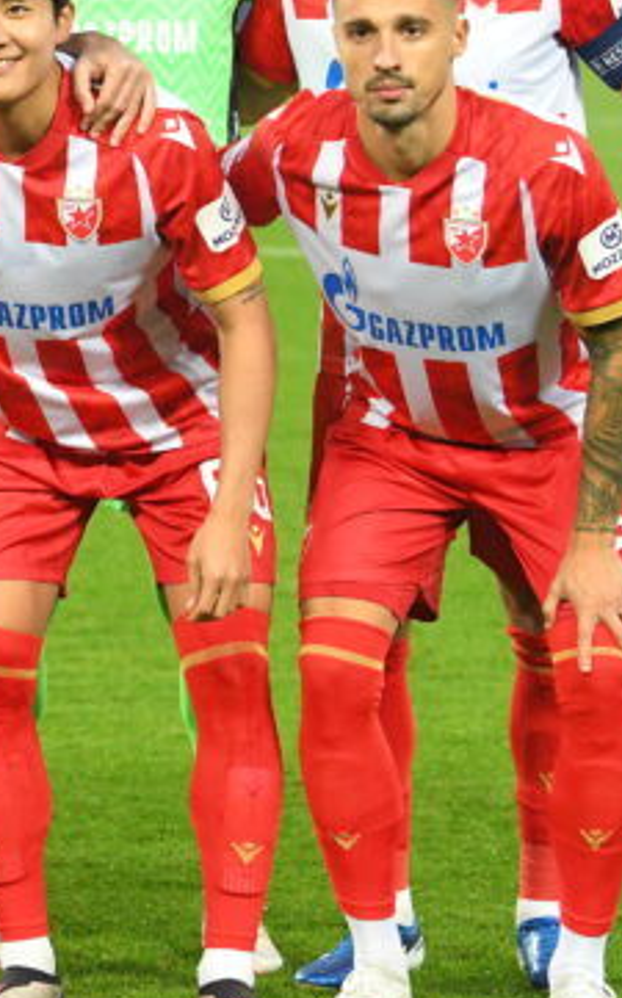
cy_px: 211
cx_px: -440
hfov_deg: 5.2
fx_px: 6767
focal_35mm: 249
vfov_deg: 8.4
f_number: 4
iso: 3200
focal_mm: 86
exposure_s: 1/640
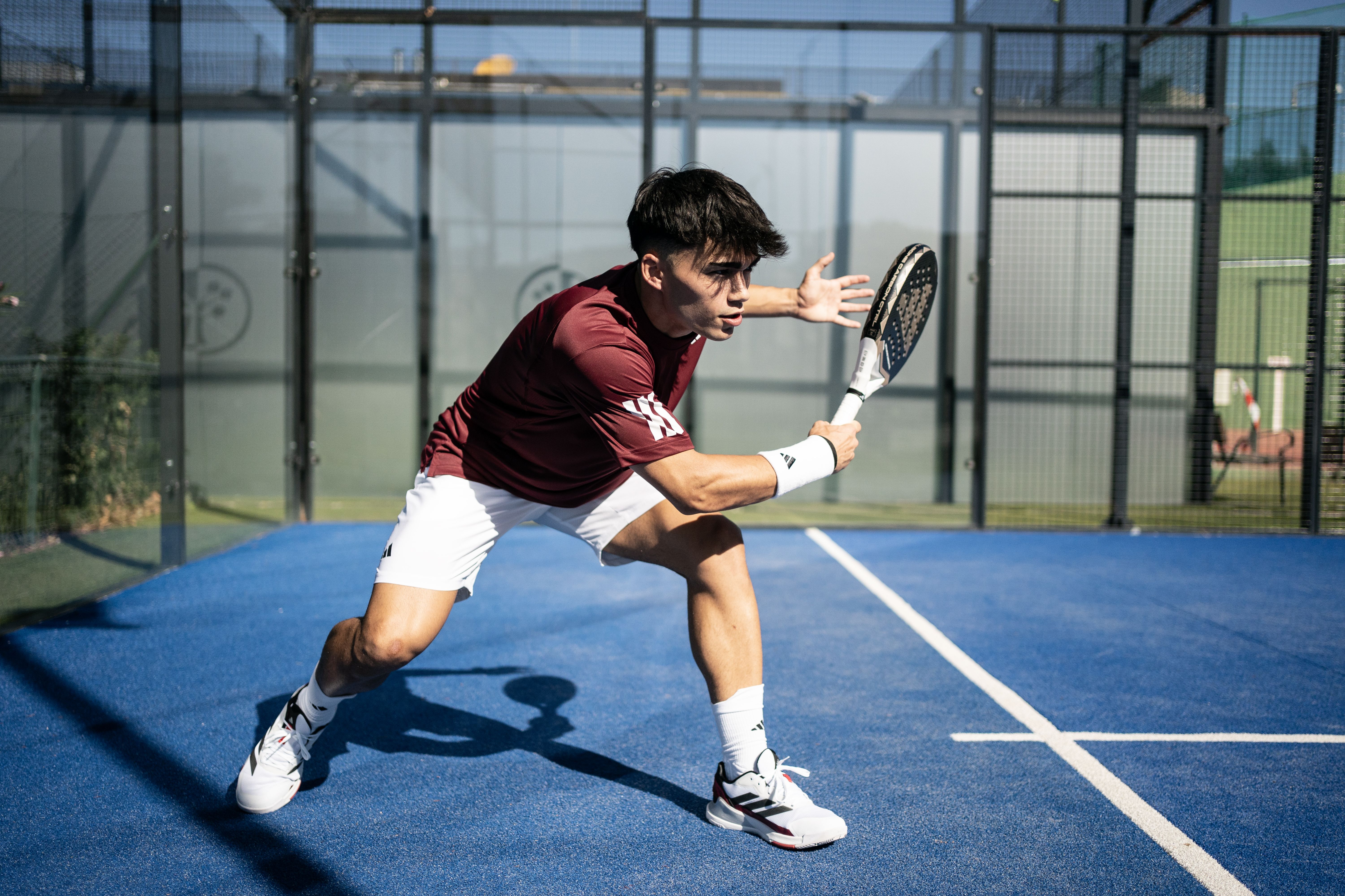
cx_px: 672
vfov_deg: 37.9
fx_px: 1308
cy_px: 448
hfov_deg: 54.4
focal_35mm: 35
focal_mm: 35
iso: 640
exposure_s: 1/32000
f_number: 2
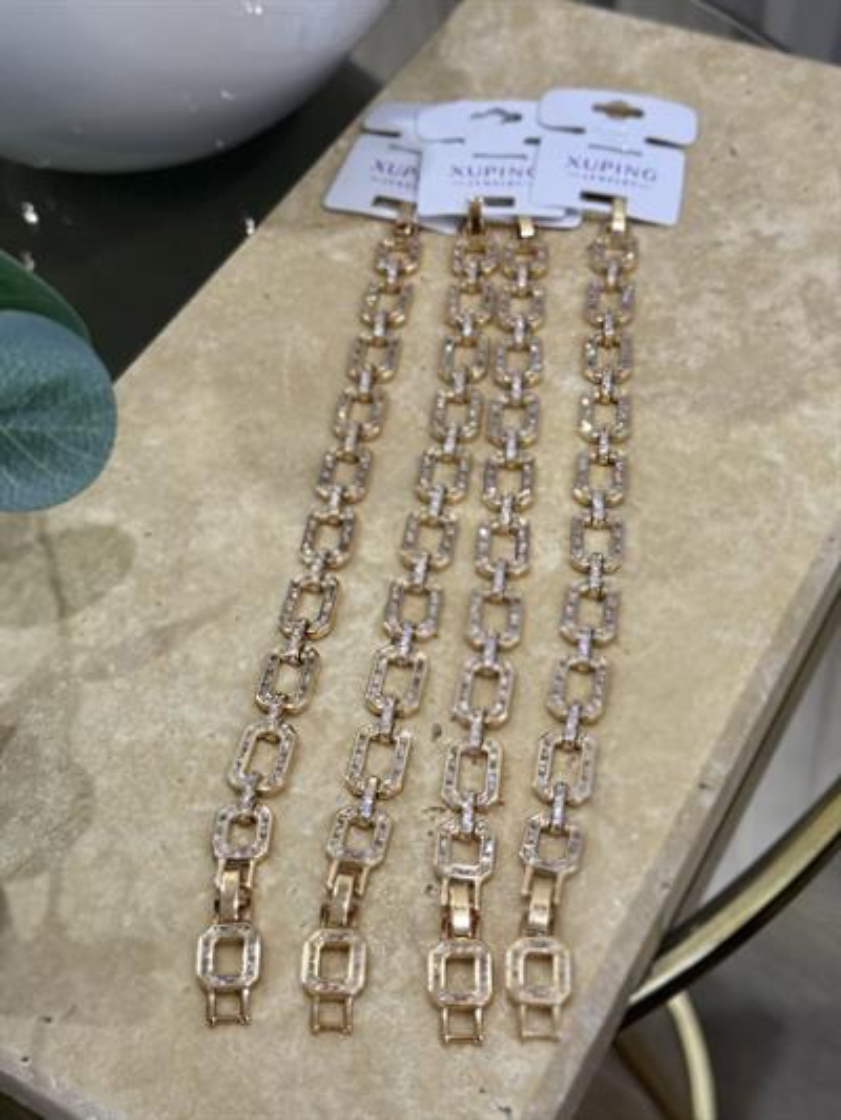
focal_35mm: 48
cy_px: 560
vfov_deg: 39.6
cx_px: 420
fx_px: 1554
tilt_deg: -50.5
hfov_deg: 30.3
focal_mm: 6.76
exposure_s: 1/33
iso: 400
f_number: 1.78
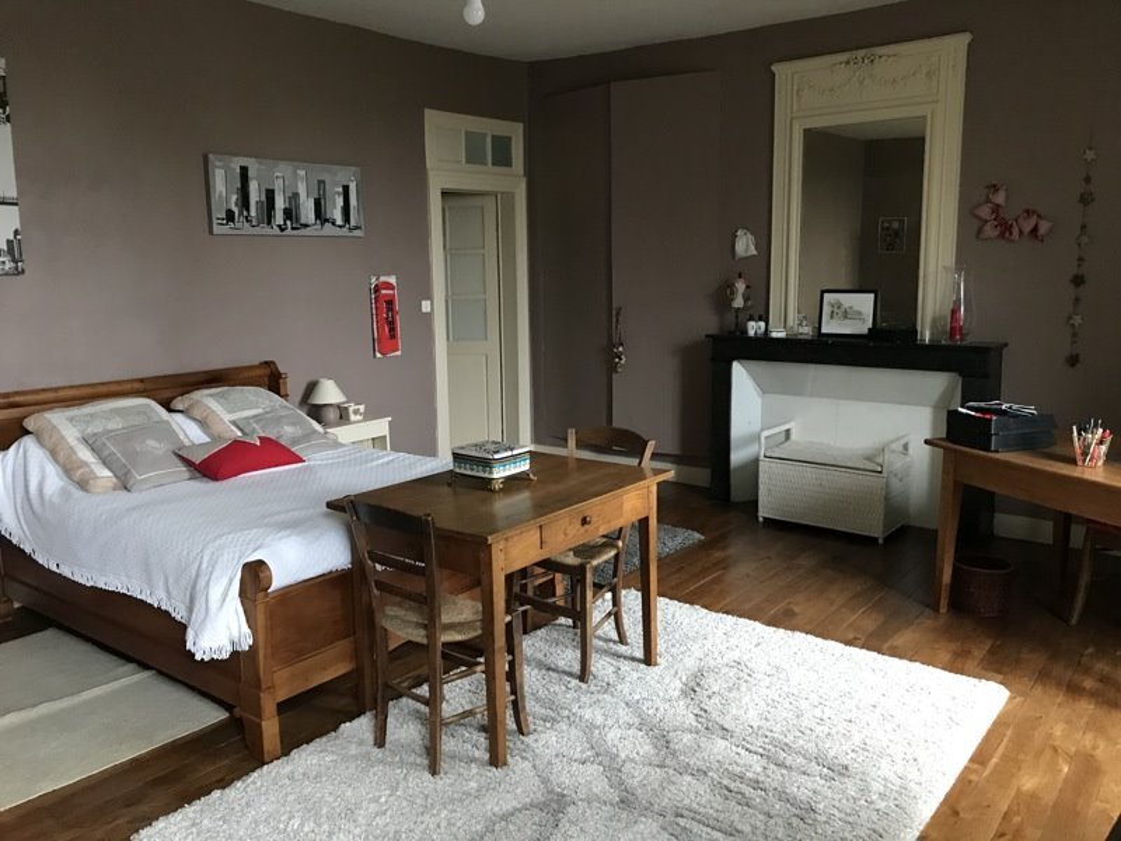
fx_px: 907
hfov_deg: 63.4
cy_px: 420
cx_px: 560
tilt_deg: -10.0
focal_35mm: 28
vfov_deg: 49.7
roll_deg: +0.4
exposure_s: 1/13
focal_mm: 3.99
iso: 100
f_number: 1.8
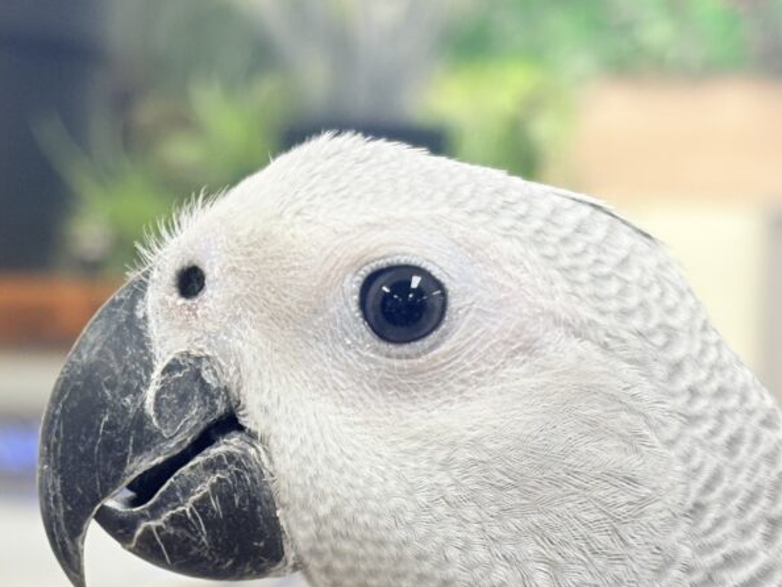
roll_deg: +0.4
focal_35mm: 105
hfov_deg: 18.7
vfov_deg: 13.9
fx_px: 2373
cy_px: 584
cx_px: 280
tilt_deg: -4.7
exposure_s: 1/92
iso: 50
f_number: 1.6
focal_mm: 5.96
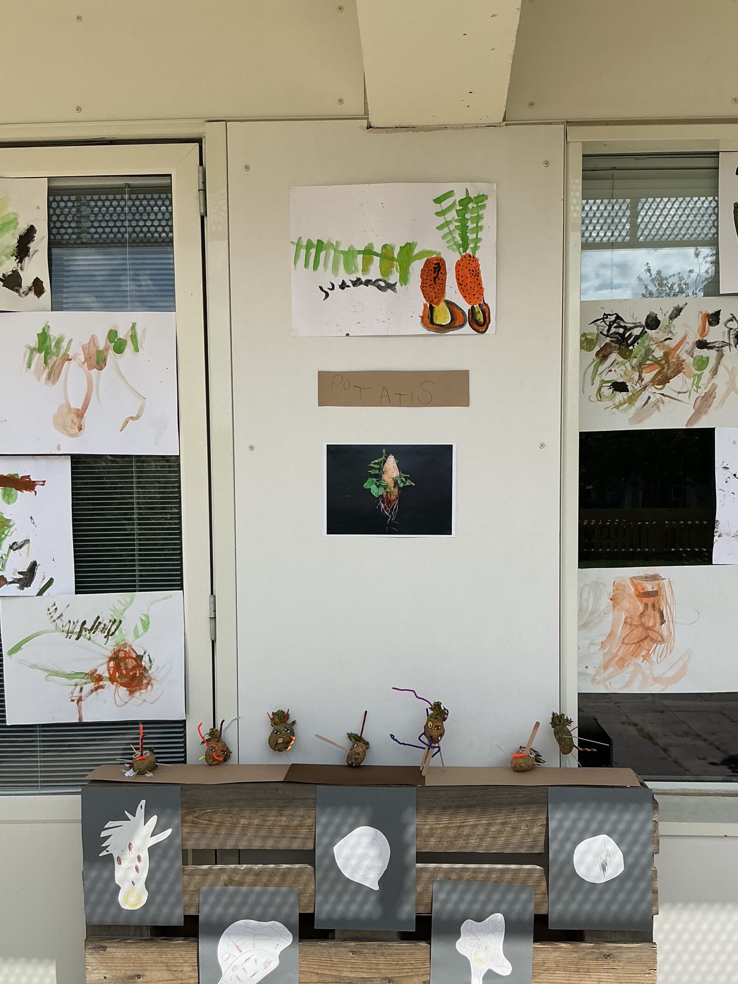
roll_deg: +2.0
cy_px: 564
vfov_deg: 52.4
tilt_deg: -3.4
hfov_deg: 40.7
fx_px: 995
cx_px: 391
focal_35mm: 35
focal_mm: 3
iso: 25
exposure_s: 1/1912
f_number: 1.8
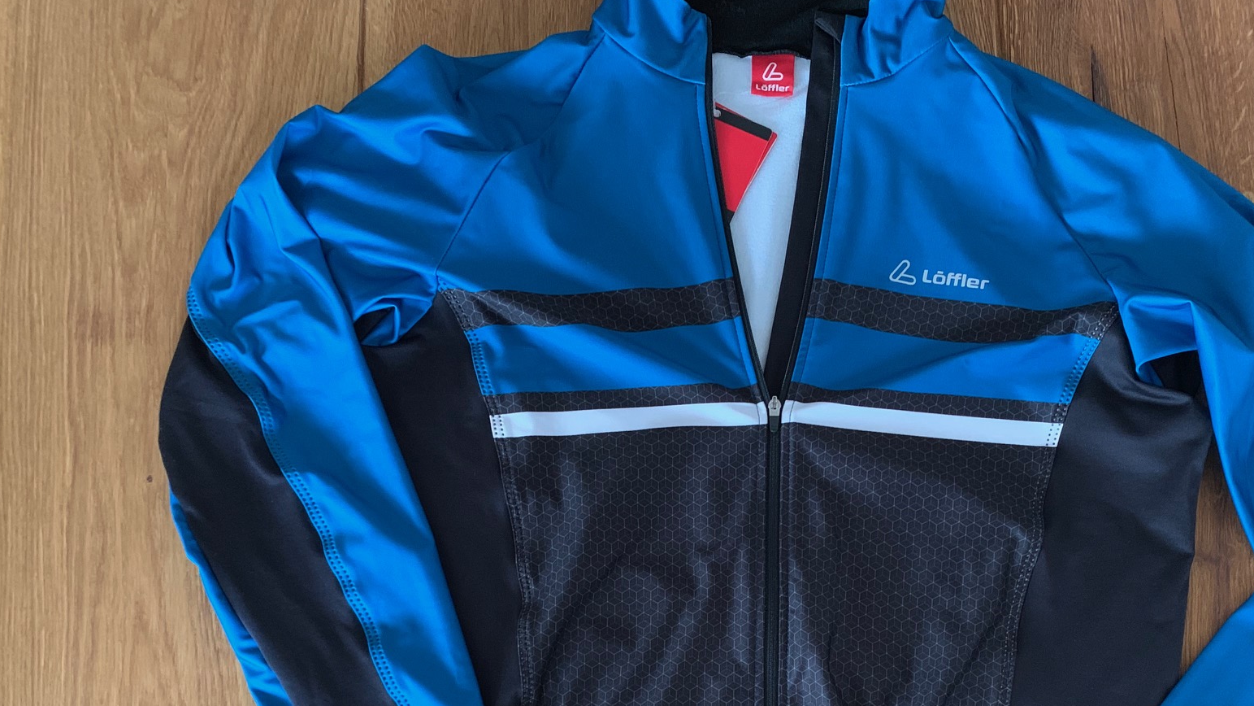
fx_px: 1230
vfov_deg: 31.2
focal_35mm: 37
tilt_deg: -81.2
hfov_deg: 53.7
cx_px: 732
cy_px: 557
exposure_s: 1/33
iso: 400
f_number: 1.8
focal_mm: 4.25
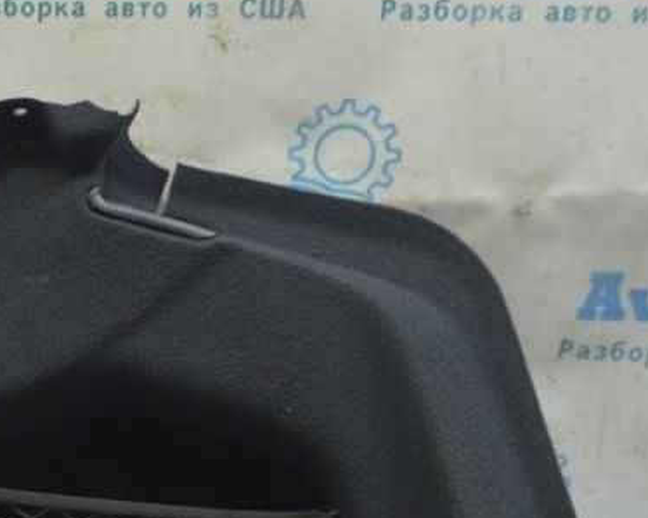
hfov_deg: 22.7
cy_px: 453
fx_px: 1476
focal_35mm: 77
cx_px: -132
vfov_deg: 19.6
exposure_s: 1/20
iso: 400
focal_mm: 20
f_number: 5.6
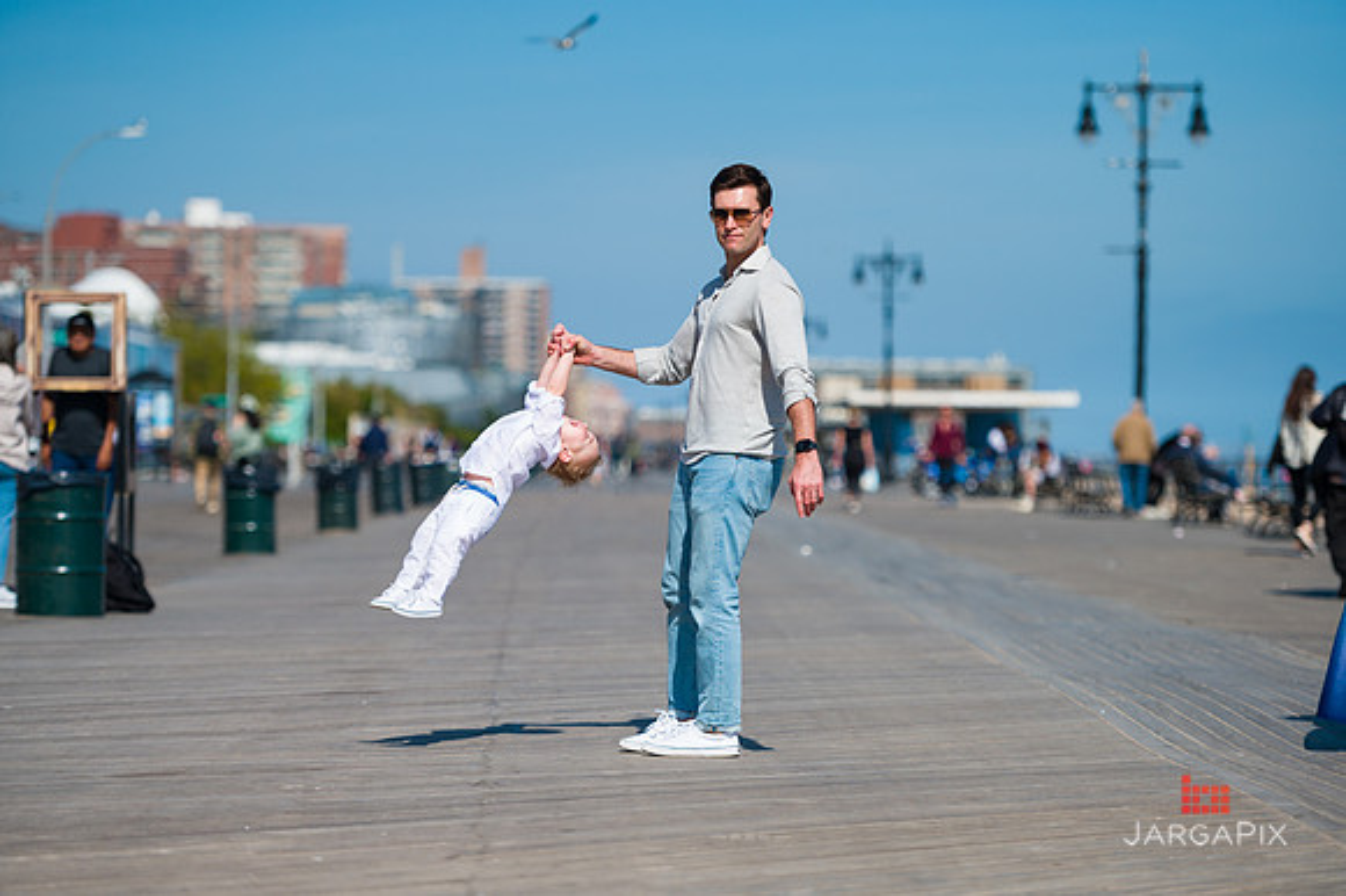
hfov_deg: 15.2
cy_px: 448
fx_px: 5044
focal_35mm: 135
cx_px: 673
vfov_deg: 10.1
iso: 200
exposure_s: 1/6400
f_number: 3.2
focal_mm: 135
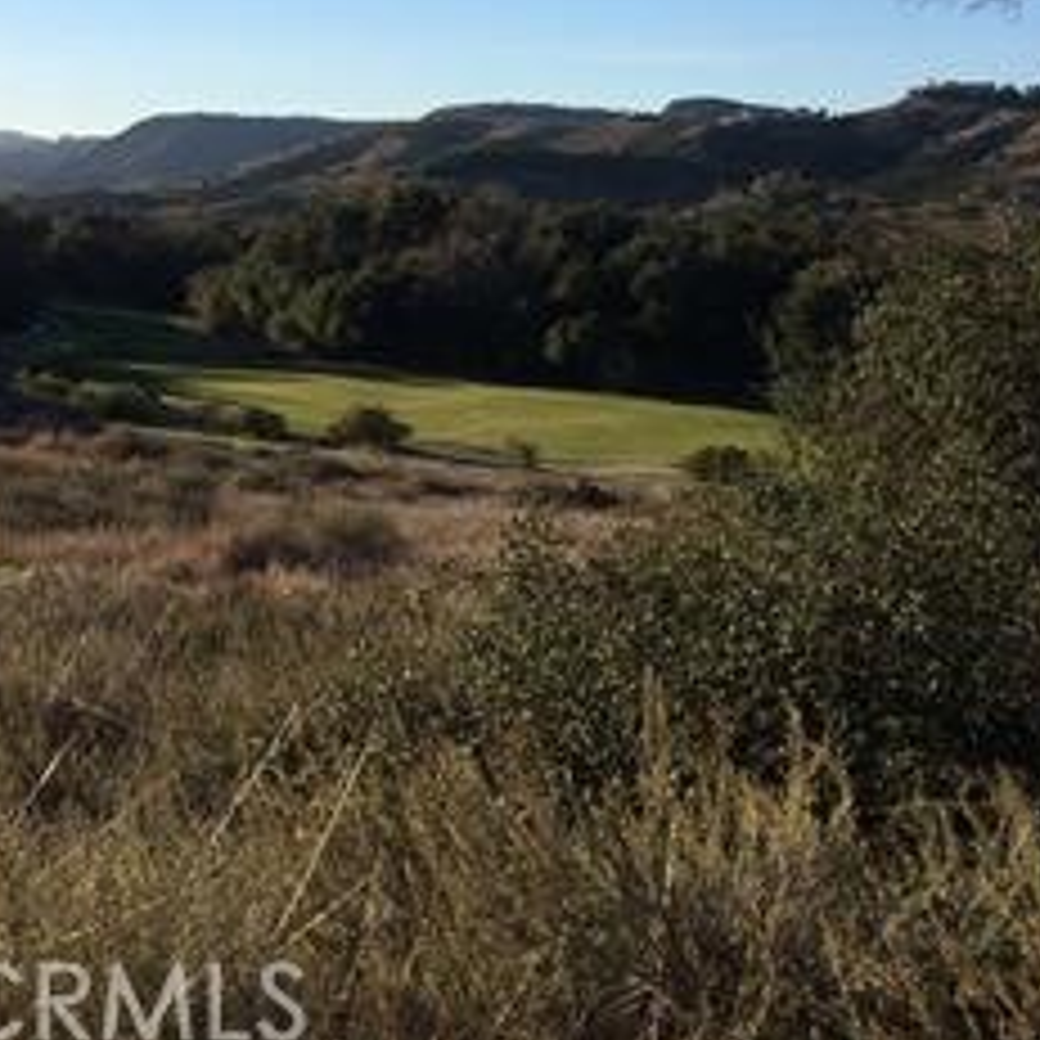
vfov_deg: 33.6
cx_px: 387
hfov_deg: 33.8
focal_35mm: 50
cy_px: 308
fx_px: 1700
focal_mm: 4.15
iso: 32
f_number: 2.2
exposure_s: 1/1866
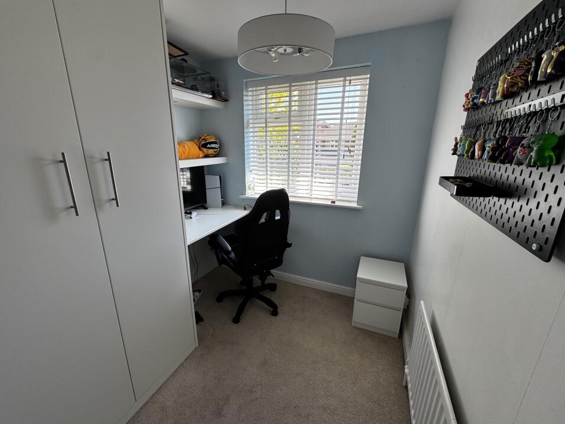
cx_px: 265
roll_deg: +0.4
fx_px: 245
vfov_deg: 81.7
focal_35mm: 15
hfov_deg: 98.0
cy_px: 216
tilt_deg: -15.3
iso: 40
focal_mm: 2.22
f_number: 2.2
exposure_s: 1/118
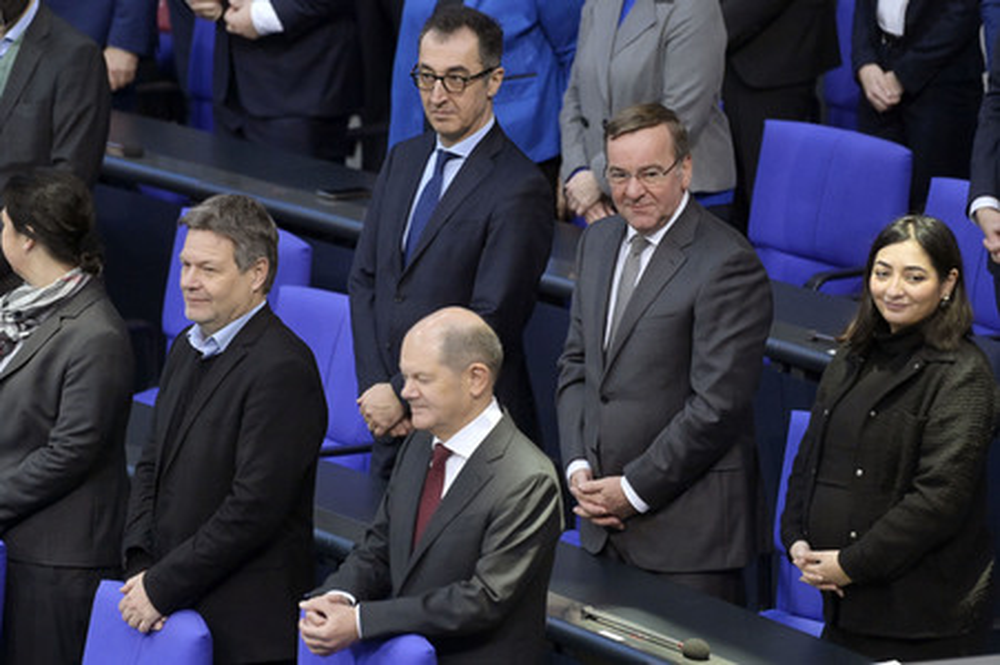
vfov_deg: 4.3
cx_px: 500
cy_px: 332
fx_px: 8882
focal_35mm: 320
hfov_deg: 6.4
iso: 10000
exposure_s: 1/320
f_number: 5.6
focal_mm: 320
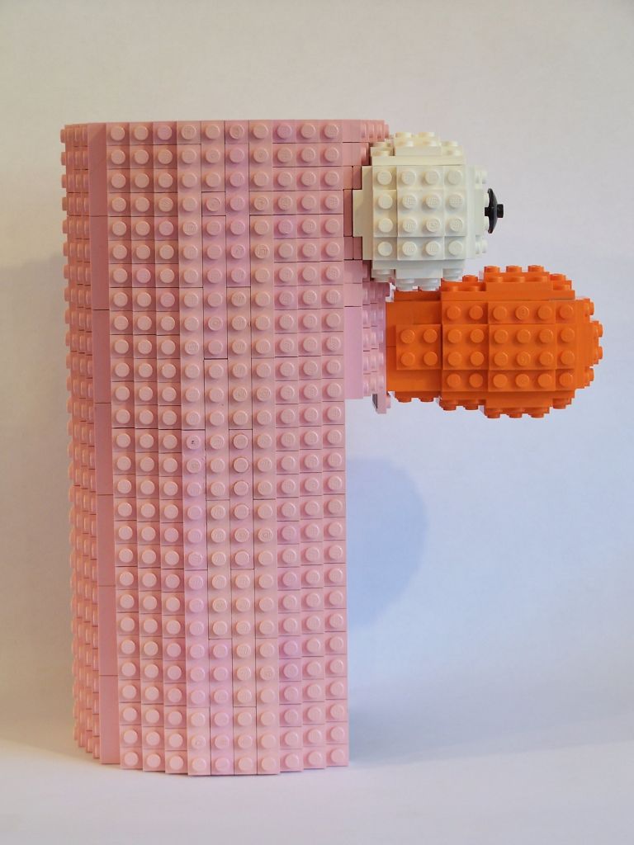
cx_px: 317
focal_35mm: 94
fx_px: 2296
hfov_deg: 15.7
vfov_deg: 20.9
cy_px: 422
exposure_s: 1/4
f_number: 3.2
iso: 80
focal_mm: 15.6
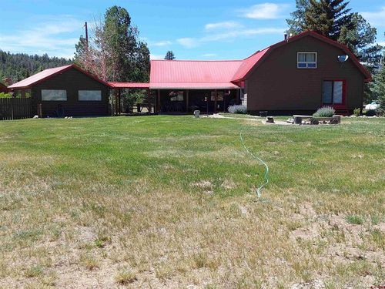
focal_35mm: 24
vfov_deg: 56.8
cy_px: 144
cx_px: 192
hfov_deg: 71.6
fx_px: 267
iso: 40
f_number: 1.8
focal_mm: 5.23
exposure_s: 1/1040
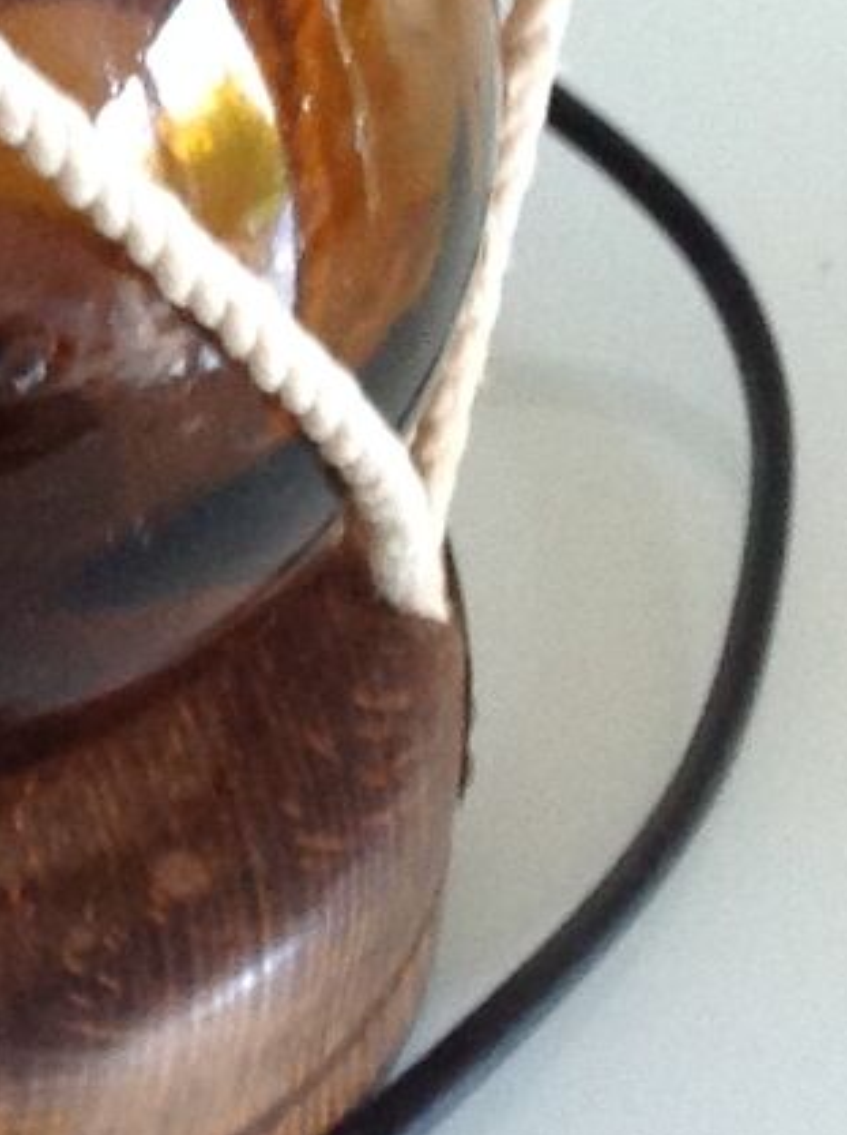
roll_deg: -0.1
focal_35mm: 168
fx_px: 5501
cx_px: -324
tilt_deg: -33.6
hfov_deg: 8.6
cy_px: -46
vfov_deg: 11.6
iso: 160
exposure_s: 1/15
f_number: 2.4
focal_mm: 4.28
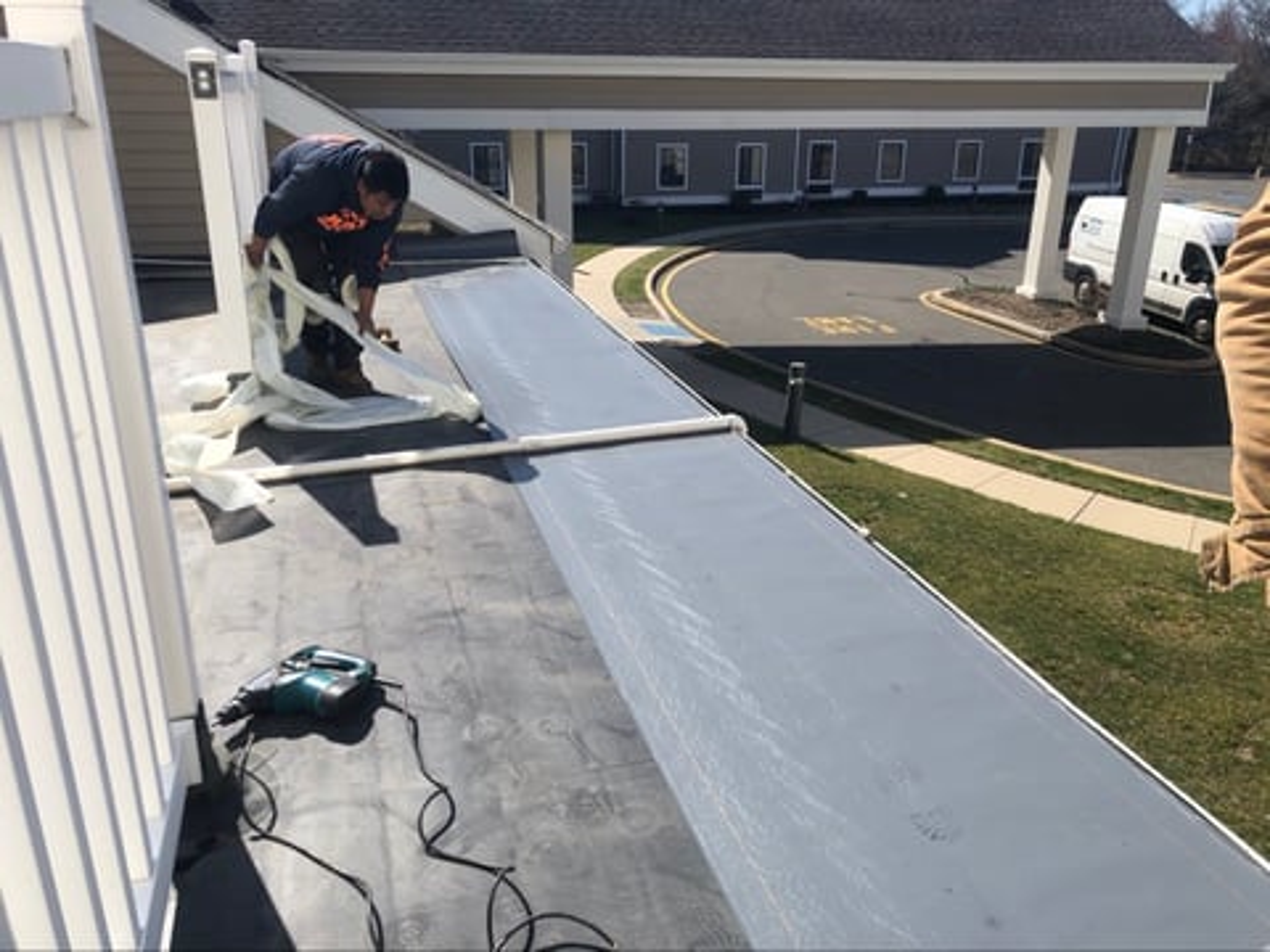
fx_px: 1027
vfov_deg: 49.7
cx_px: 635
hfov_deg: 63.4
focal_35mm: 28
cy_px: 476
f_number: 1.8
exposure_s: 1/2088
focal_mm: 4
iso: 20
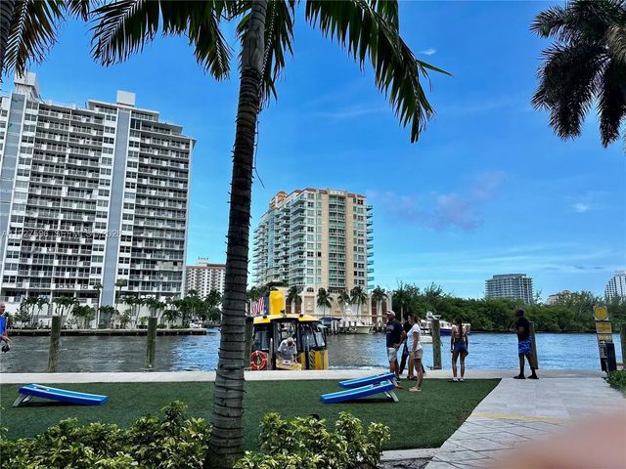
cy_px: 234
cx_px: 313
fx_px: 434
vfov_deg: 56.8
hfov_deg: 71.6
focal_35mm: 24
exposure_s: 1/2203
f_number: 1.78
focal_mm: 6.86
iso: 80
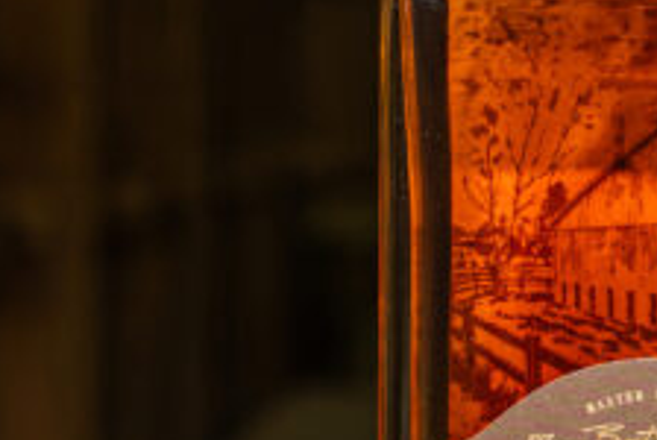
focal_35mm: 260
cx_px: 719
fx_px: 4751
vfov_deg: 5.3
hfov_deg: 7.9
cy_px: 217
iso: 800
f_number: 8
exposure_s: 1/100
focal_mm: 57
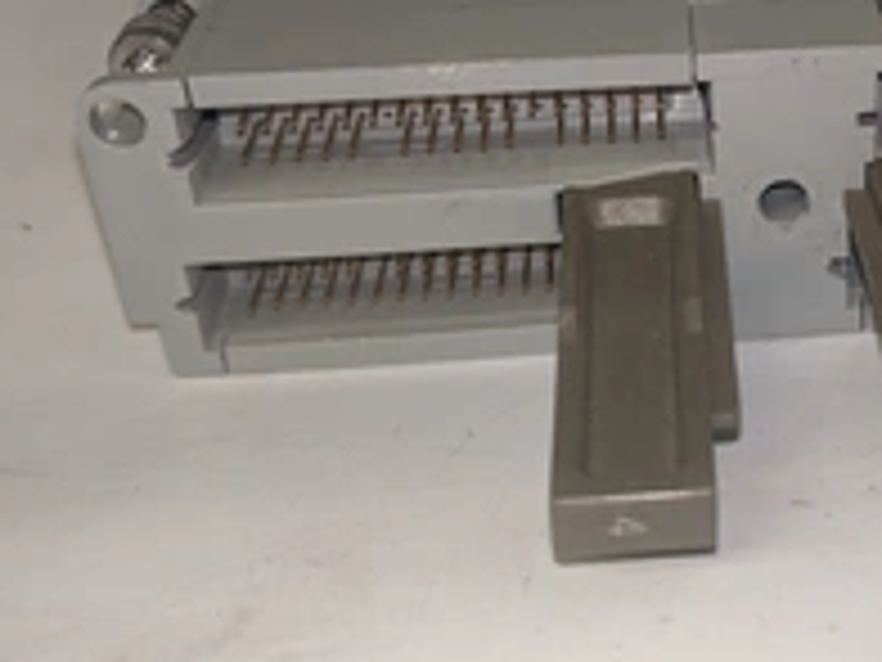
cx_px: 770
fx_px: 1401
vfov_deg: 26.2
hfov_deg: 33.4
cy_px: 162
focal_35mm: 55
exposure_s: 1/125
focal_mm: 4.44
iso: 165
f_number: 1.8
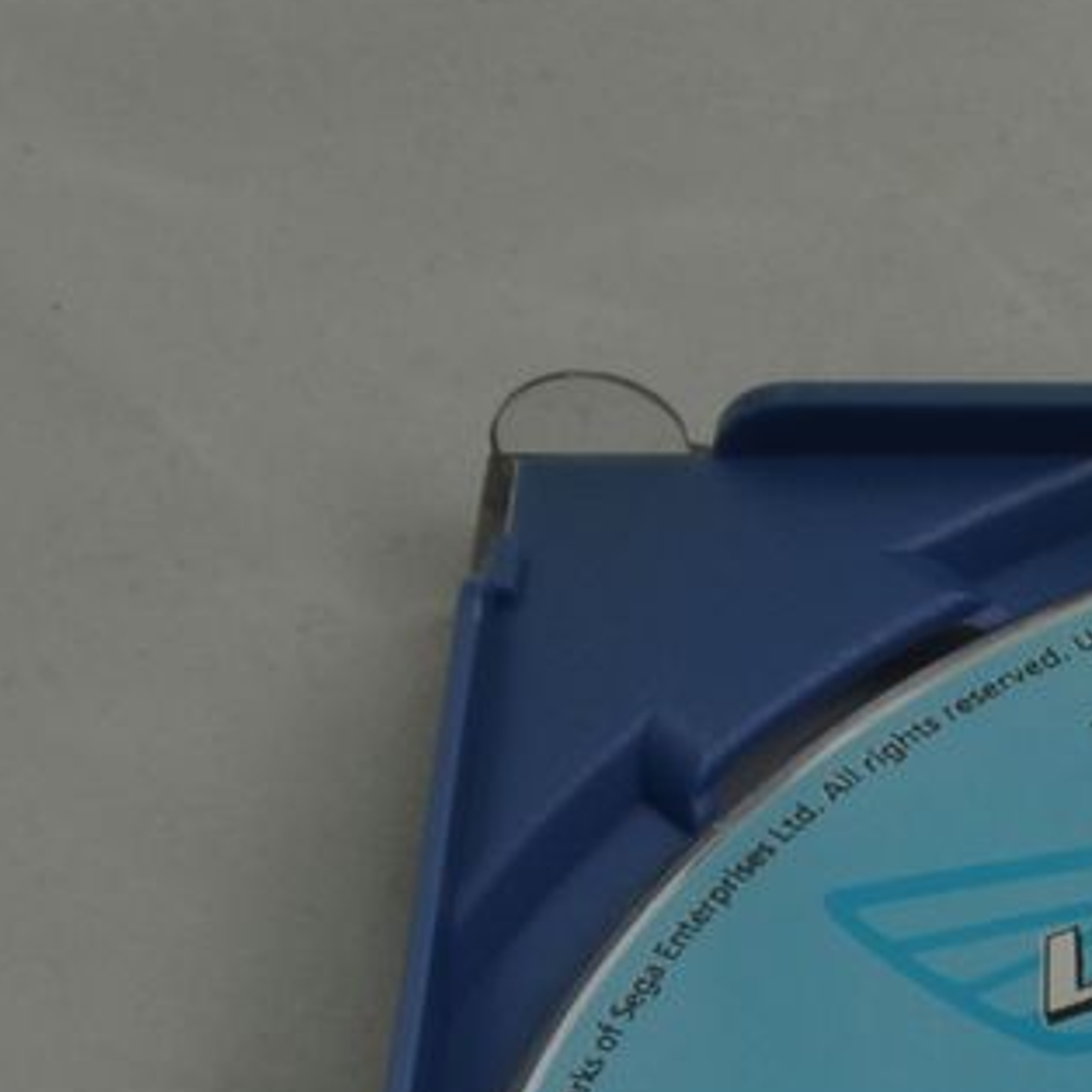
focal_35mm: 292
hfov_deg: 5.7
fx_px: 10422
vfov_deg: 6.0
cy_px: 1215
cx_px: 2869
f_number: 20
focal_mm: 40
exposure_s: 1/3
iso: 100
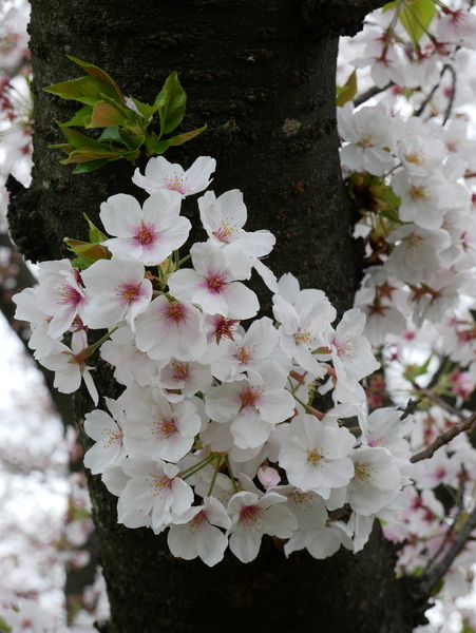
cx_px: 238
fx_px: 1318
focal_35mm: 72
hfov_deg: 20.5
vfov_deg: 27.0
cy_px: 316
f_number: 7.1
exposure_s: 1/250
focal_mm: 36
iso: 200
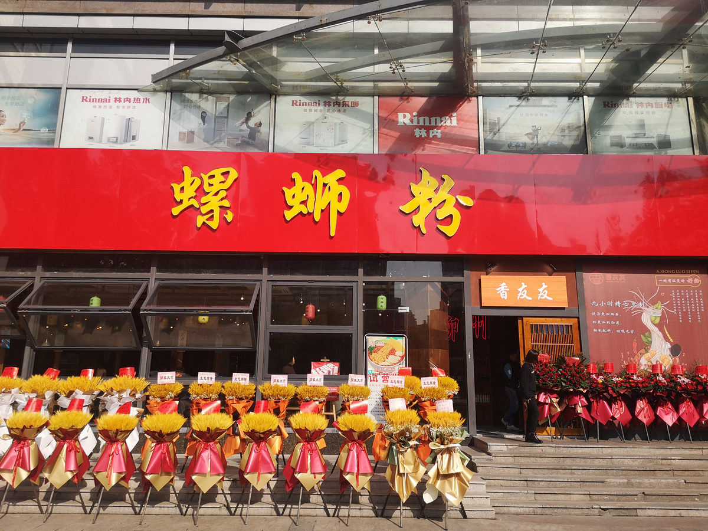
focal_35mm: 27
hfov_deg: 65.3
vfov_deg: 51.4
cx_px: 354
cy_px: 266
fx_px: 552
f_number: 1.8
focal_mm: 3.95
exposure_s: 1/2967
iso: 50
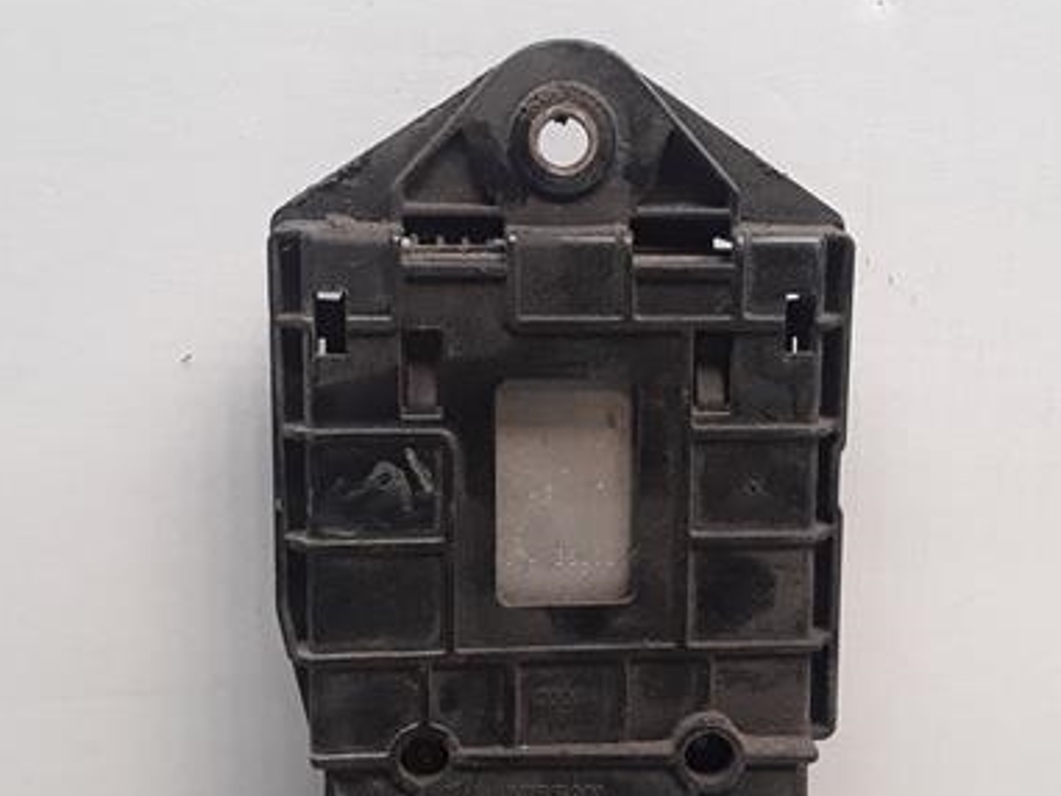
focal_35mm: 47
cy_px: 429
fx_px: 1441
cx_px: 574
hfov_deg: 40.4
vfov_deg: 30.9
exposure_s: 1/50
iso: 64
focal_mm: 2.91
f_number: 1.9
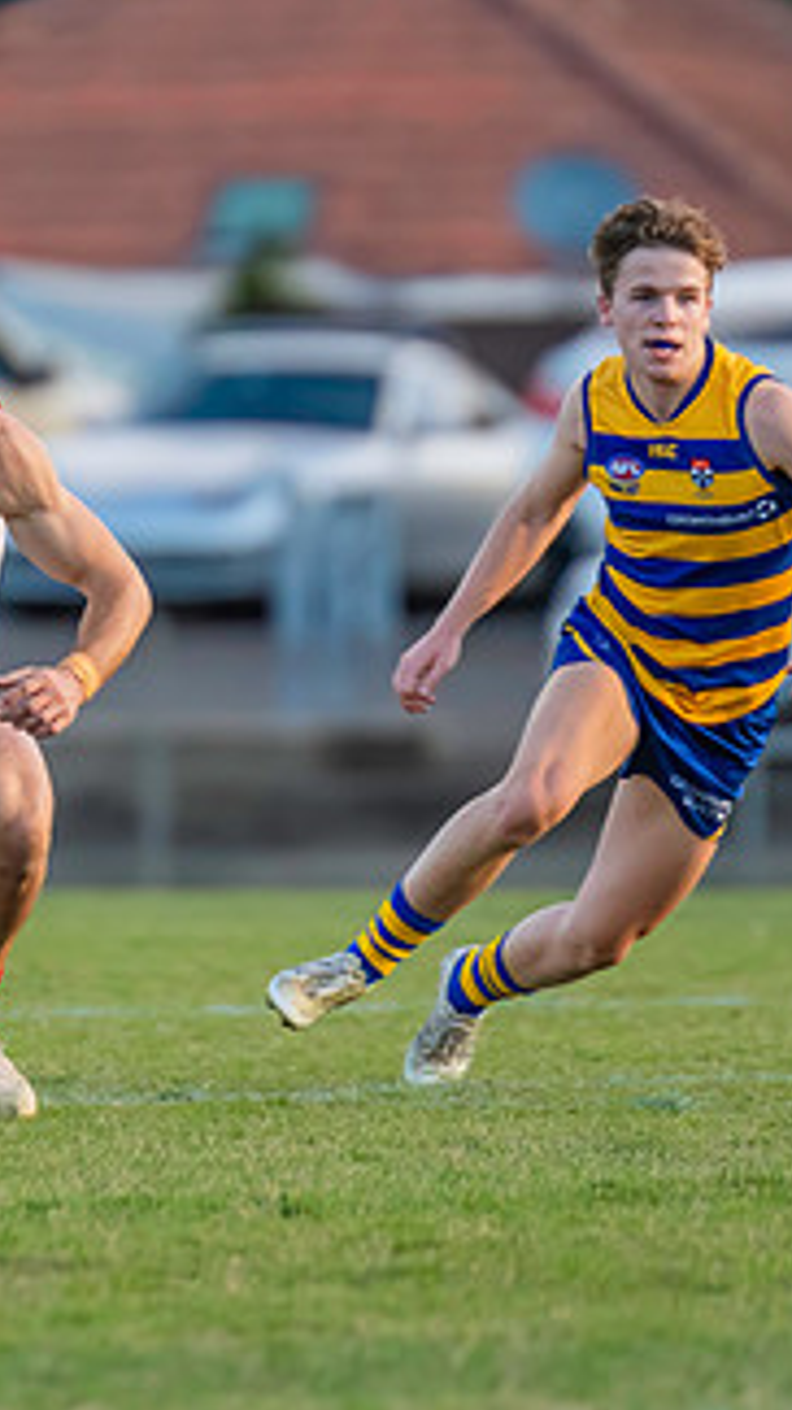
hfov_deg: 1.2
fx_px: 38383
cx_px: -85
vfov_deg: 2.1
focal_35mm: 1027
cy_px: 384
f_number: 4
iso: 1800
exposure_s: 1/1600
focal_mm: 420
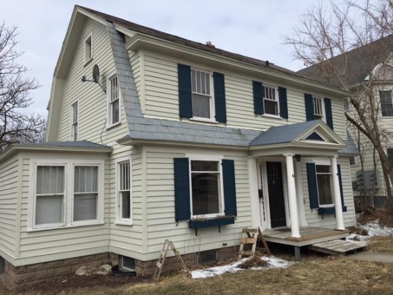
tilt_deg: +8.6
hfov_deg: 61.7
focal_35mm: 29
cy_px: 148
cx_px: 196
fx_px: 329
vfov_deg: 48.2
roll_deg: +1.8
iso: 25
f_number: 2.2
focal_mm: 4.15
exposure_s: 1/1399
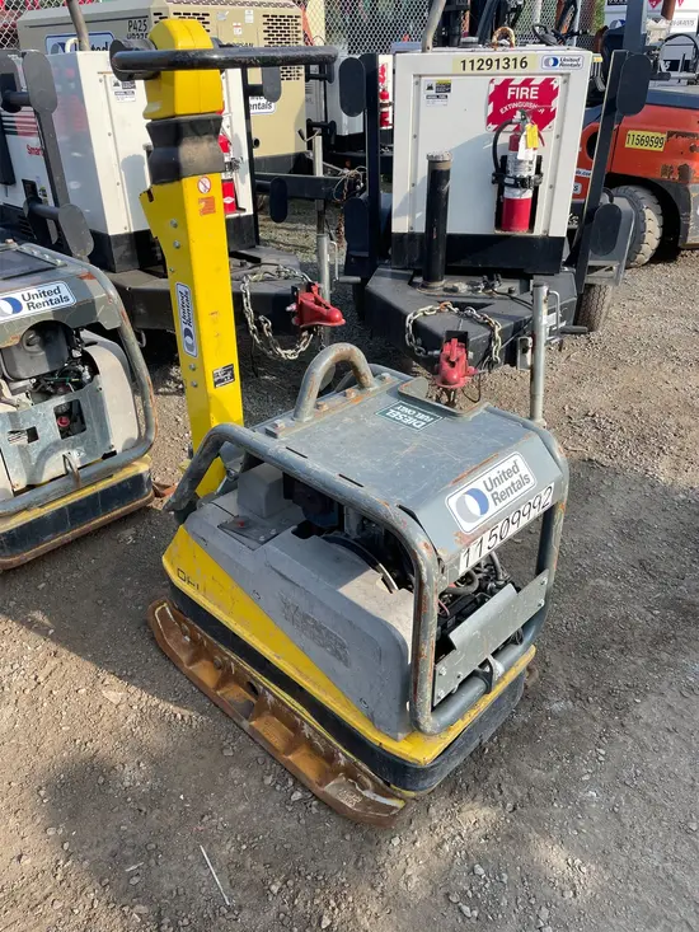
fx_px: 700
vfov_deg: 67.3
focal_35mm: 26
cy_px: 466
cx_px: 350
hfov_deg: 53.1
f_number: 1.6
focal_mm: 4.2
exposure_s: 1/972
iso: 32
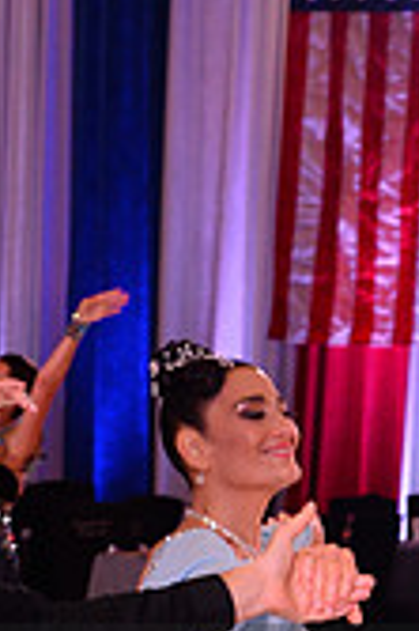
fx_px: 3953
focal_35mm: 226
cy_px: 752
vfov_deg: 9.0
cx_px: 25
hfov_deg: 6.1
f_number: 6.3
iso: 2500
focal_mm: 65
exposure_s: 1/250
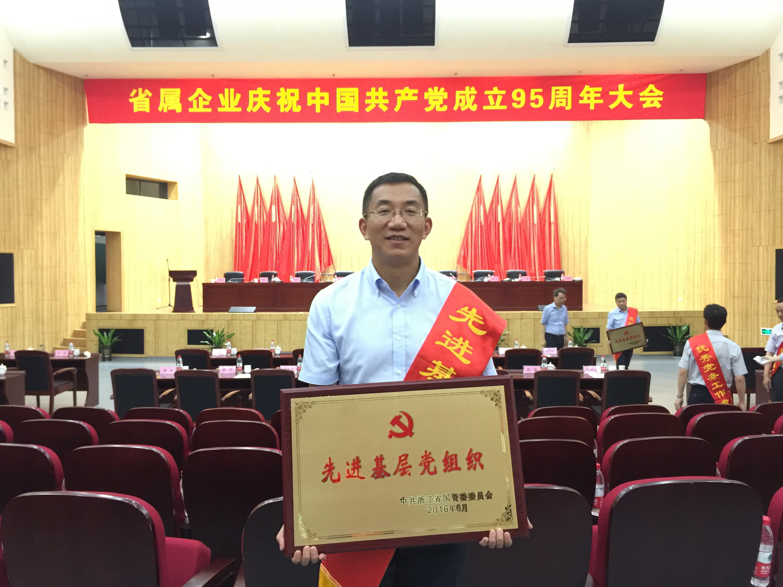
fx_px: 656
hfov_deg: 61.7
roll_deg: -0.8
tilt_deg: -2.6
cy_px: 294
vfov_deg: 48.2
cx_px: 392
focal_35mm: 29
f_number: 2.2
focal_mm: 4.15
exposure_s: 1/8
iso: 160
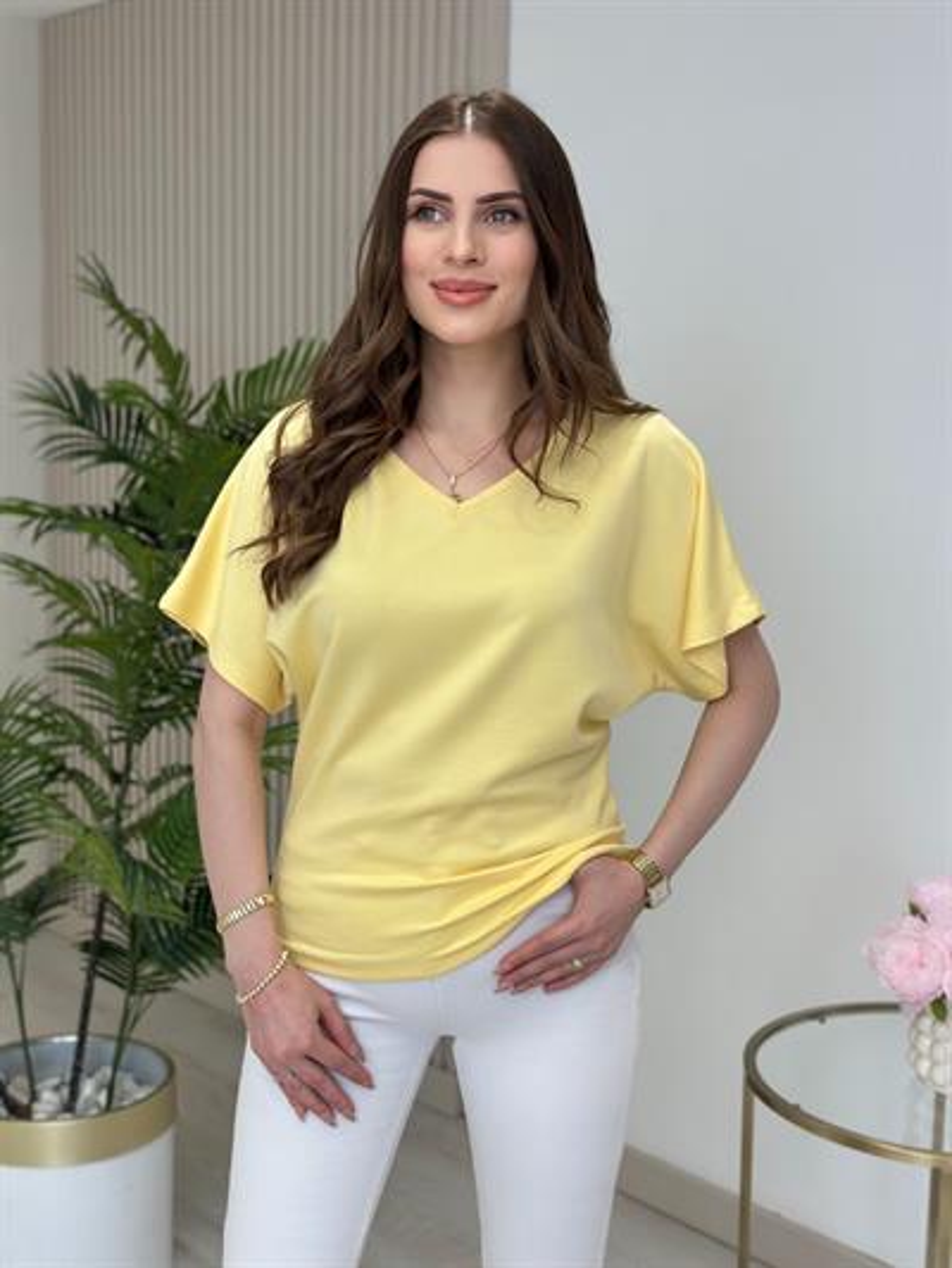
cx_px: 476
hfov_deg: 30.3
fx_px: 1759
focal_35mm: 48
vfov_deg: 39.6
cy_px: 634
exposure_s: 1/373
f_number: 1.78
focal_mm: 6.86
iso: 80
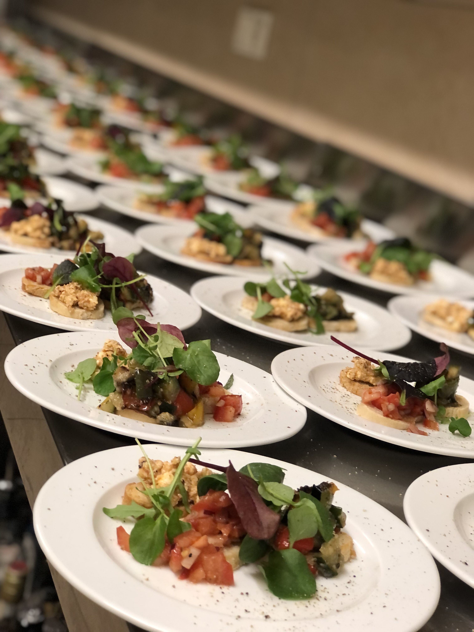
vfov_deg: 33.8
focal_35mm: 57
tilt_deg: -15.6
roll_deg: -11.8
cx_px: 237
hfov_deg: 25.7
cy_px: 316
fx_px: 1041
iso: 200
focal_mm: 6.6
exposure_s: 1/33
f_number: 2.8
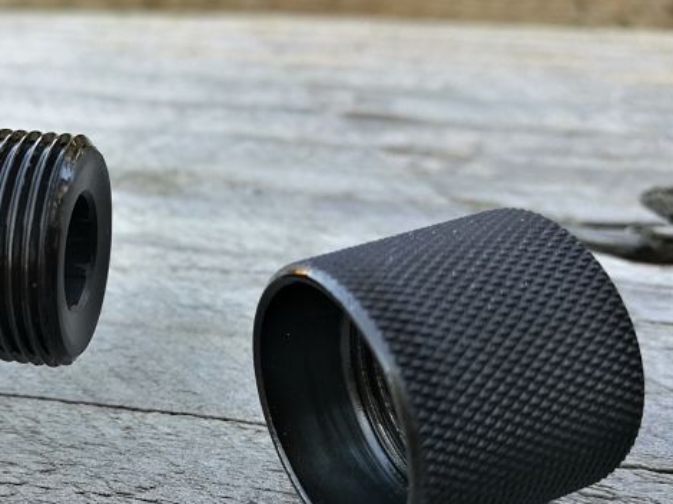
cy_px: 305
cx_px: 109
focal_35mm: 46
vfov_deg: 31.4
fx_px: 894
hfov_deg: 39.2
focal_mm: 4.5
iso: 80
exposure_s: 1/50
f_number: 2.2
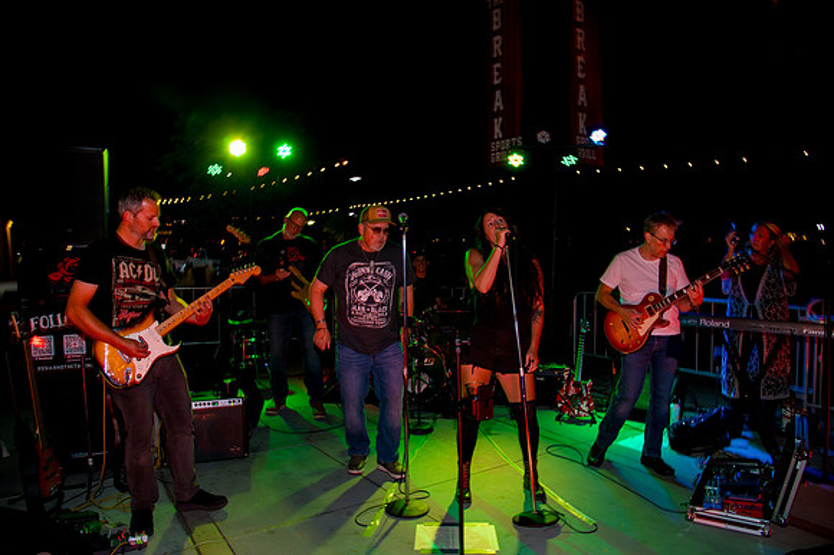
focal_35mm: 25
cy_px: 277
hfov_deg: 71.2
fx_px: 583
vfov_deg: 50.9
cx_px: 406
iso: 3200
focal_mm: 24
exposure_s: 1/80
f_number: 5
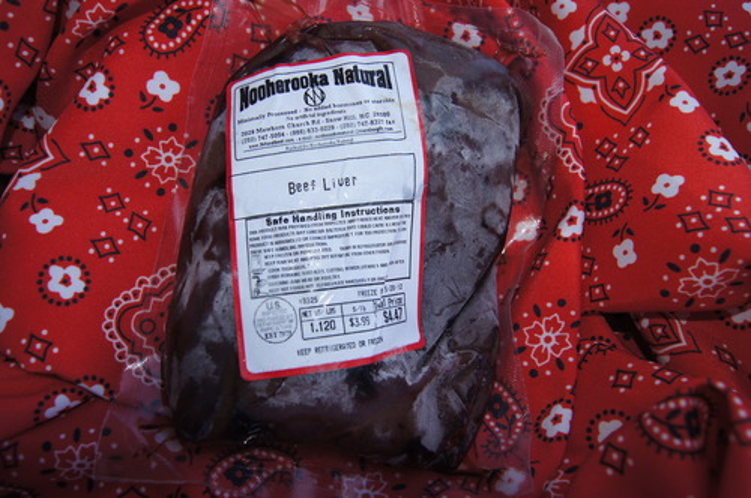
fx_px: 625
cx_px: 376
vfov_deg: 43.5
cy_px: 249
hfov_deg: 62.0
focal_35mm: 30
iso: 100
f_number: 6.3
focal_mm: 20
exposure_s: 1/160
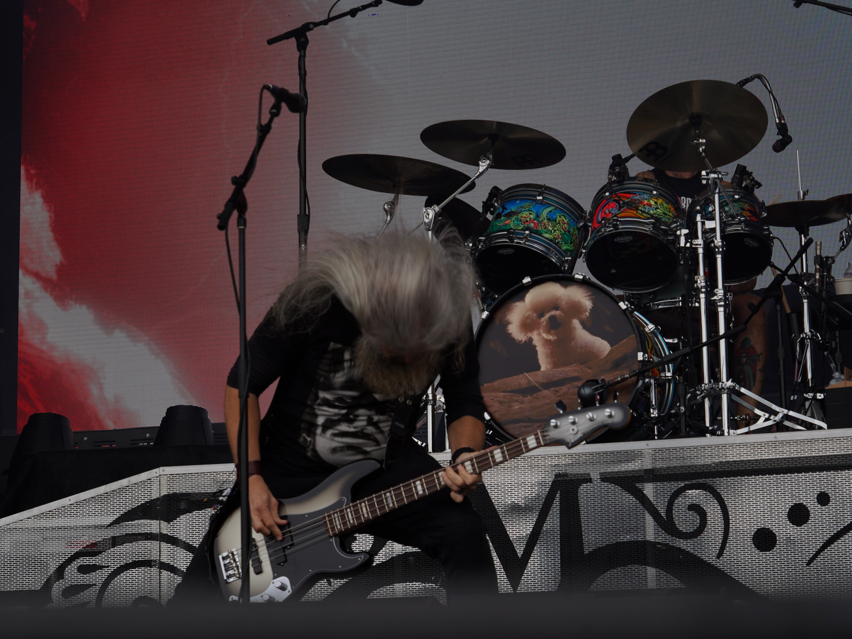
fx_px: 2535
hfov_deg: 19.1
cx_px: 411
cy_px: 319
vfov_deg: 14.4
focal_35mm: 103
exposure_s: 1/250
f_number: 8
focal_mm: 95
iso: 100
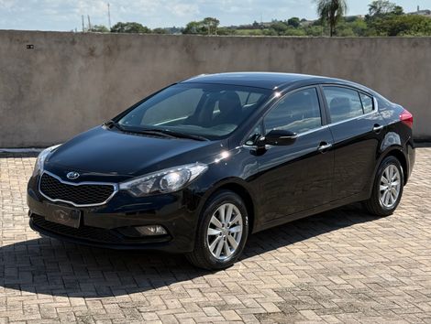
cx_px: 216
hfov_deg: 39.6
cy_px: 162
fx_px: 599
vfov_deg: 30.3
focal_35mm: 48
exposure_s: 1/4098
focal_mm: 6.76
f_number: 1.78
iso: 100
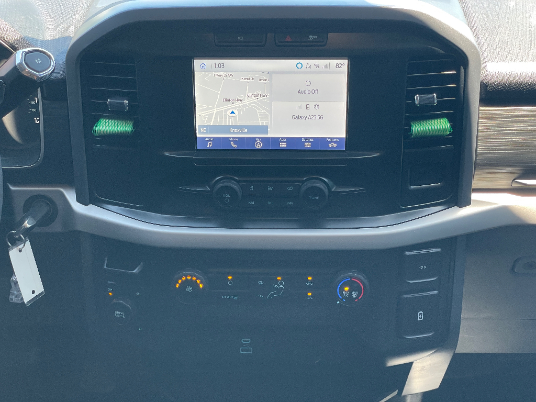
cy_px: 201
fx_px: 805
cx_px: 268
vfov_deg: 28.0
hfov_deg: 36.8
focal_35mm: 52
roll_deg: +1.6
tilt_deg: -26.3
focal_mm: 6
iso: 100
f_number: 2
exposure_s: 1/99
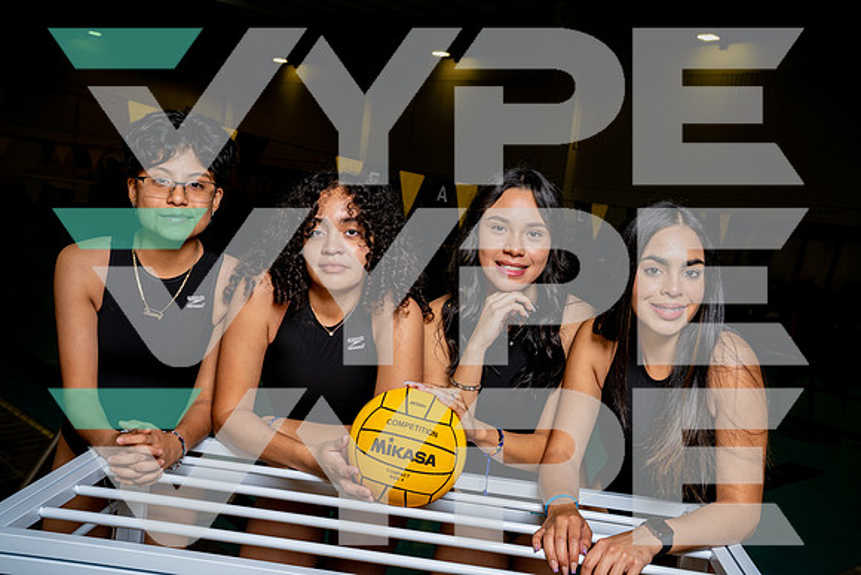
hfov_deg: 50.7
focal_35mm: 38
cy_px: 288
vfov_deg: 35.1
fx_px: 909
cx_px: 430
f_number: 7.1
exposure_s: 1/250
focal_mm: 38
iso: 100
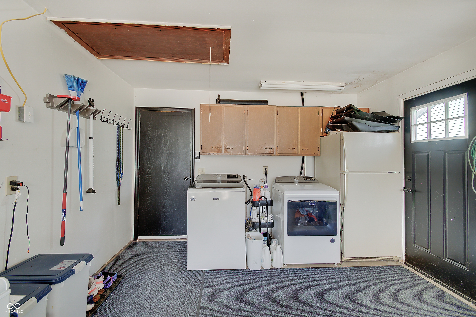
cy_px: 158
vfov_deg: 77.2
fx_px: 198
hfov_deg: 100.4
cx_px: 238
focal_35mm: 15
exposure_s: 1/5
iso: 100
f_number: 9
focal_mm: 10
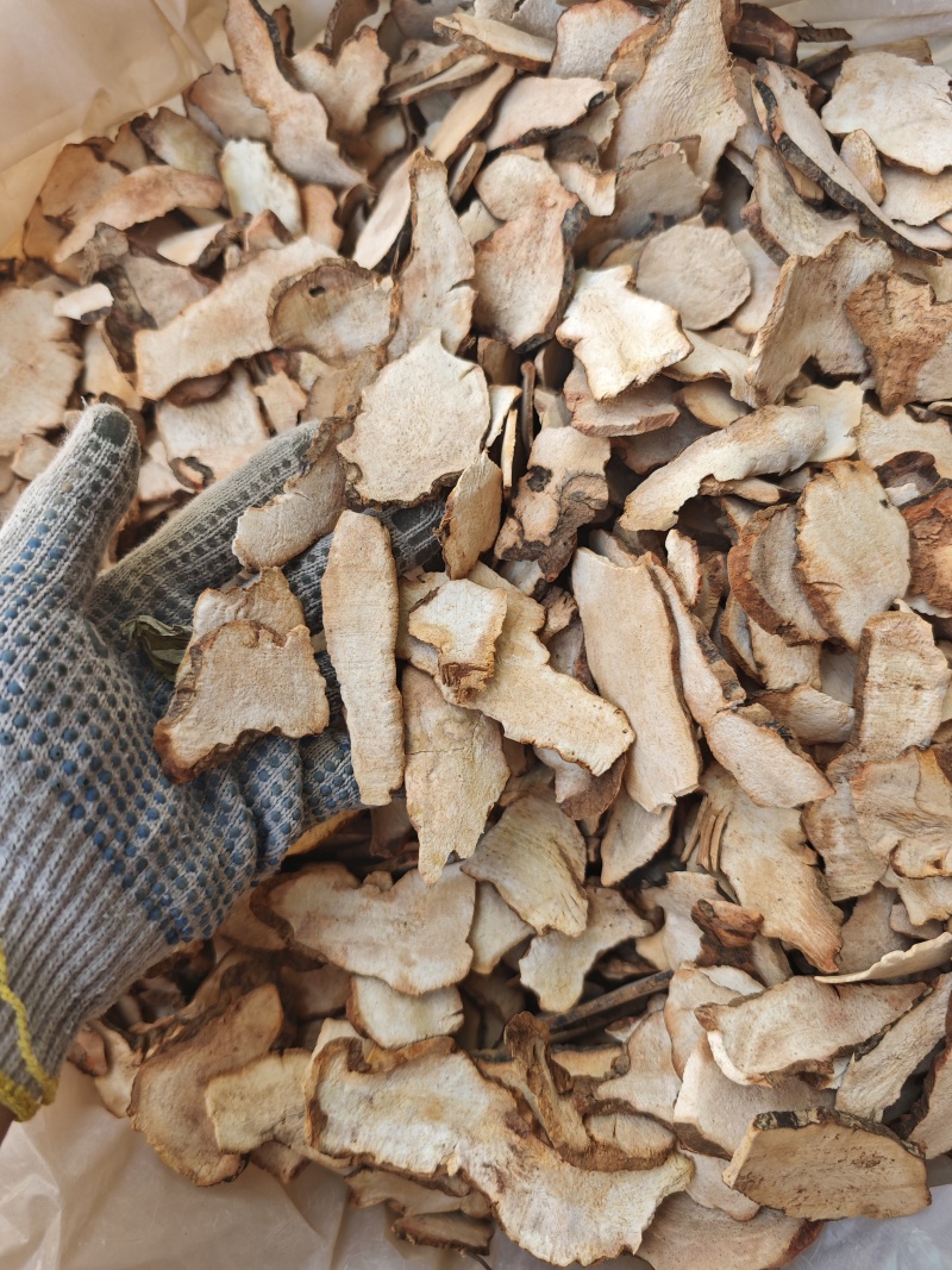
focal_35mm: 23
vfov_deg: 73.9
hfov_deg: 58.9
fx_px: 844
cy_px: 635
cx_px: 476
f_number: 1.42
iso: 50
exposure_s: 1/297
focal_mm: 6.68
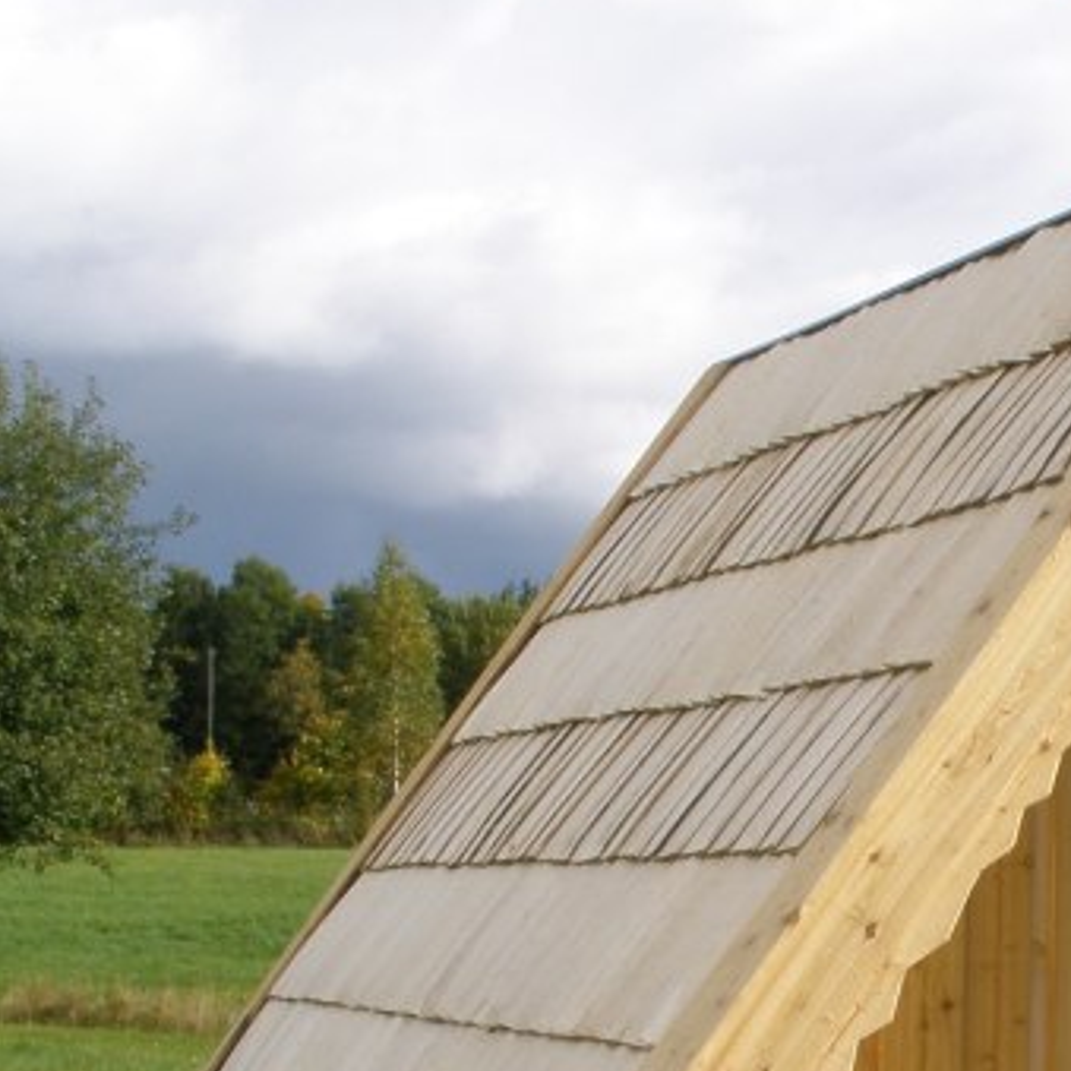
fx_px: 3360
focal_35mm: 96
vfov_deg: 17.8
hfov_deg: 17.5
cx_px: 1156
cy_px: 970
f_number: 5.6
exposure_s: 1/320
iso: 80
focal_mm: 6.3
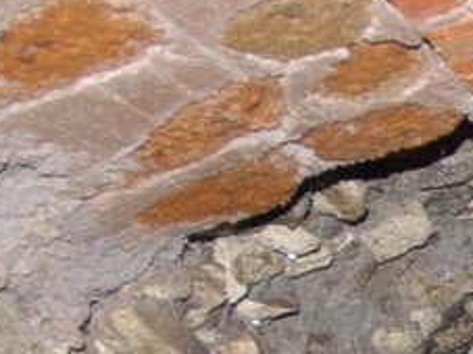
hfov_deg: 17.8
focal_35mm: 89
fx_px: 1215
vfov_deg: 15.8
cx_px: 846
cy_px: 451
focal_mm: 14
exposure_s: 1/60
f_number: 3.5
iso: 200
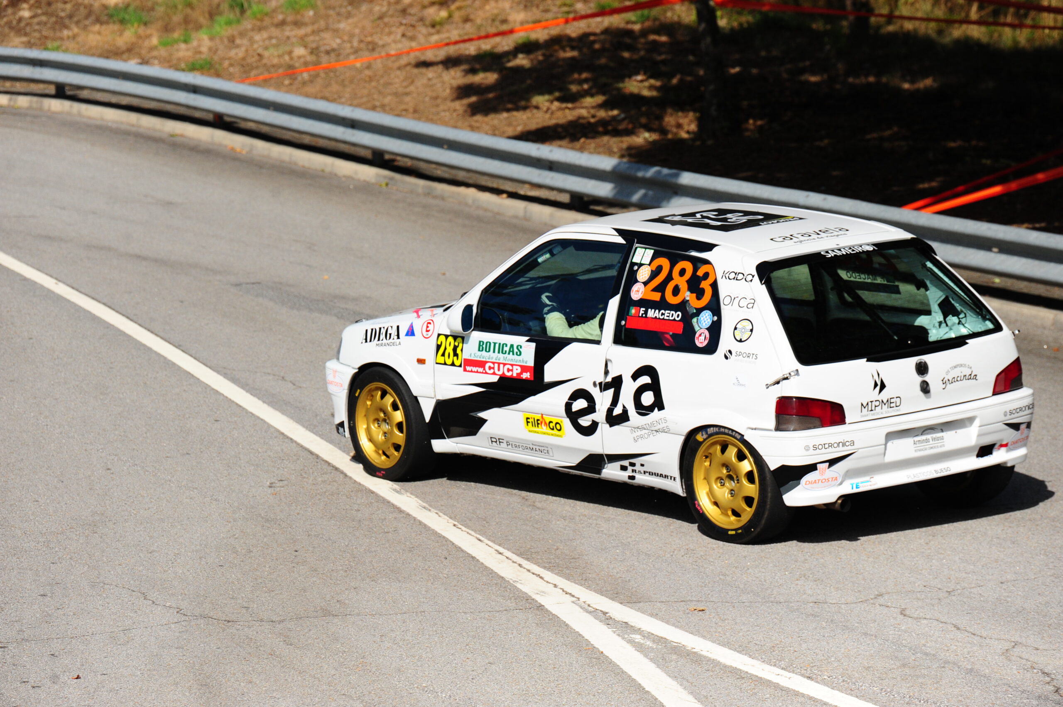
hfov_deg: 14.7
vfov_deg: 9.8
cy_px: 354
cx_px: 532
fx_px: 4131
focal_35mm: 140
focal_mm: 140
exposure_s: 1/8000
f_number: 5
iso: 1000
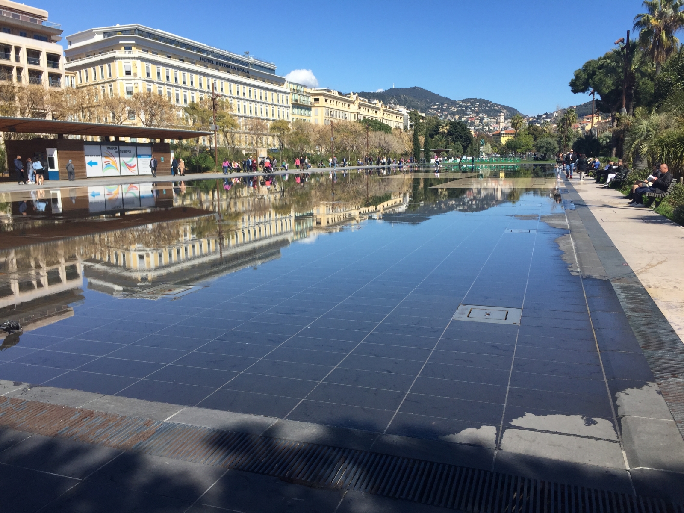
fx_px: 573
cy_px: 256
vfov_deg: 48.2
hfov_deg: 61.7
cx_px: 342
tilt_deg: -9.6
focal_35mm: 29
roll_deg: +0.4
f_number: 2.2
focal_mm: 4.15
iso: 32
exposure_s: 1/1883
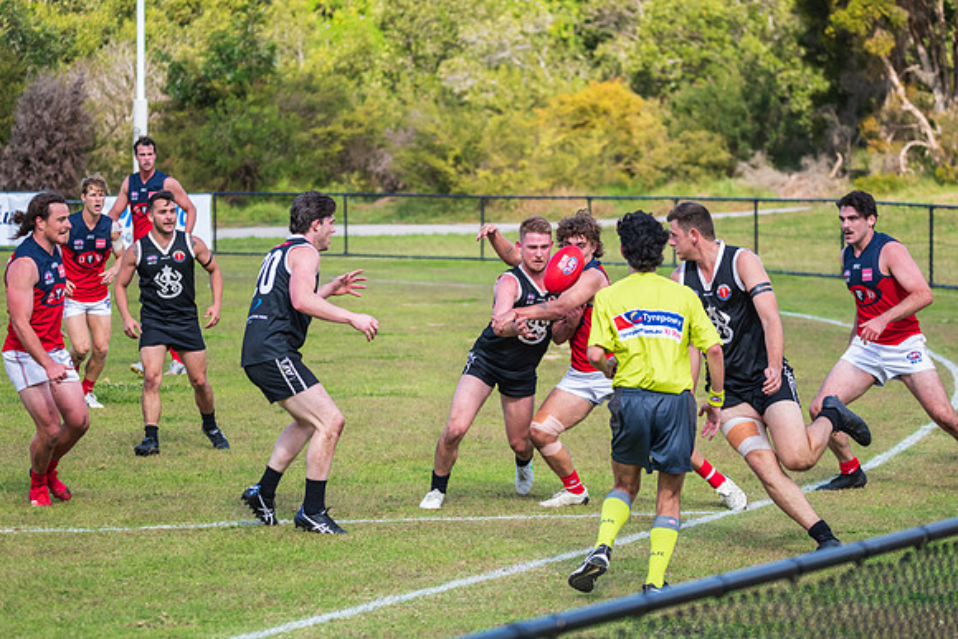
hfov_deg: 12.5
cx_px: 505
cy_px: 318
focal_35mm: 164
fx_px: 4378
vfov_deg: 8.4
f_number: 6.3
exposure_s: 1/1600
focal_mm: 150
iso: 800
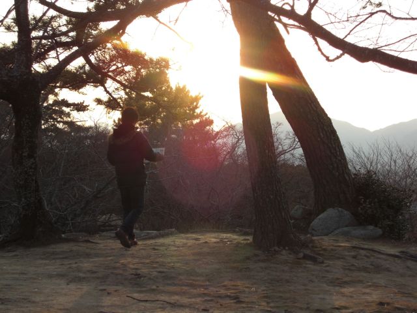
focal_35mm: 66
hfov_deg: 29.4
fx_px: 795
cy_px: 156
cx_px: 208
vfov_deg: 22.3
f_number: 4.1
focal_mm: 11.7
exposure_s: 1/125
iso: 50
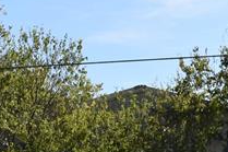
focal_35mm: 154
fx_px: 977
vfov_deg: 8.3
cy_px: 323
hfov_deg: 12.6
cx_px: -122
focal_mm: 21
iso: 100
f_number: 9
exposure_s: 1/200
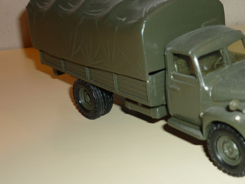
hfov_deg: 30.3
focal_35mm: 63
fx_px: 446
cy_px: 92
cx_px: 180
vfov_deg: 23.3
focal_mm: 6.9
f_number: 3
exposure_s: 1/30
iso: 100
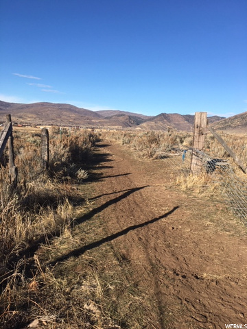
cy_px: 164
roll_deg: -5.7
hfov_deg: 48.2
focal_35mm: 29
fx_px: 276
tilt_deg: -6.2
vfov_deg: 61.7
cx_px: 124
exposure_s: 1/1479
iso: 25
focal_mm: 4.15
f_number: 2.2
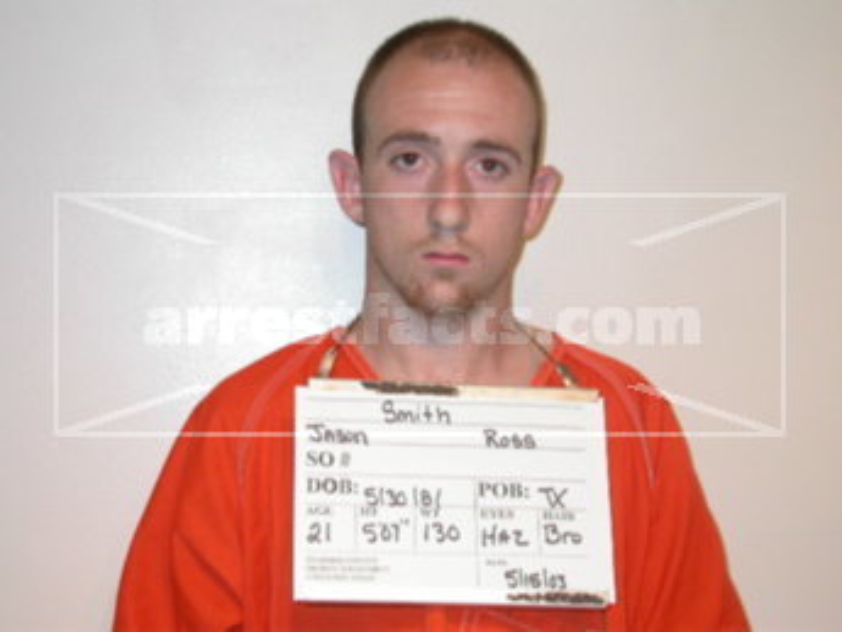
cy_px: 316
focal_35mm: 68
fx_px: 1655
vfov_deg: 21.6
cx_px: 421
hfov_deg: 28.6
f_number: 3.3
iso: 100
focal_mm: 14.2
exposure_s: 1/60.3
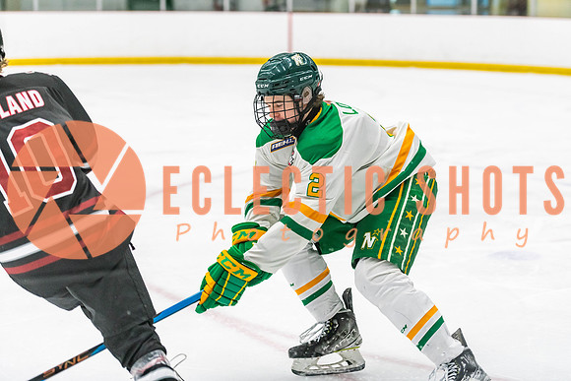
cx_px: 302
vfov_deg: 14.9
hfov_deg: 22.2
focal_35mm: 92
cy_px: 180
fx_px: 1453
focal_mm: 86
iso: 1600
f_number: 2.8
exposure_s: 1/640
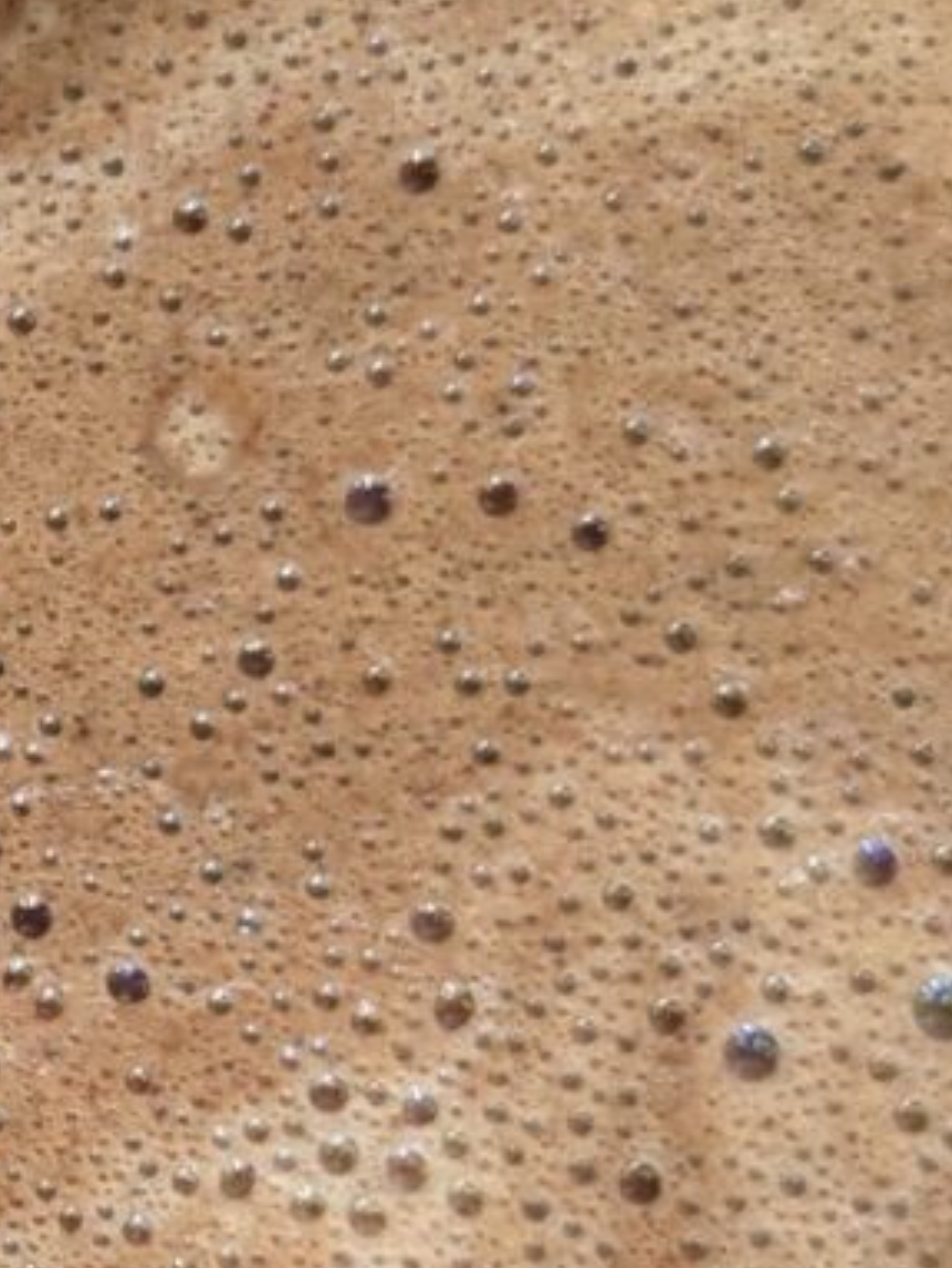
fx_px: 5897
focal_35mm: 161
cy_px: 654
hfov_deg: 8.9
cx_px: -720
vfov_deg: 12.3
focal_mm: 6.81
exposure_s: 1/184
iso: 335
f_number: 1.85
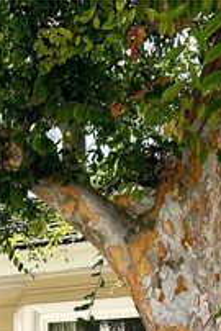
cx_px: -83
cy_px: 392
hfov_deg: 16.2
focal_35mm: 79
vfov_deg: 23.5
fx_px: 726
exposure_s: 1/1400
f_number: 1.8
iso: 80
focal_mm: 6.86
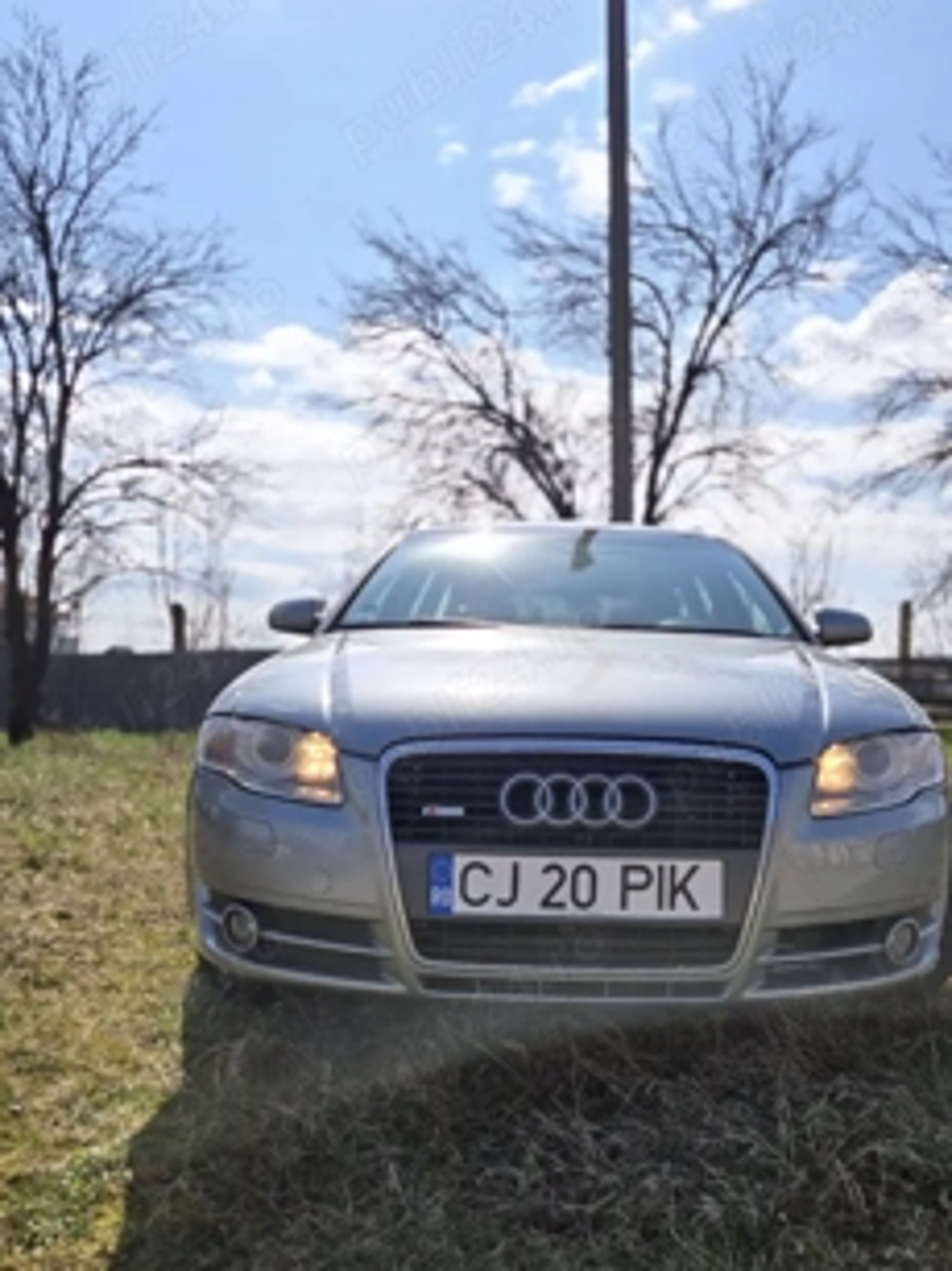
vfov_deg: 59.6
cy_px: 749
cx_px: 555
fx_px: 1101
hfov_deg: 46.6
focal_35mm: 30
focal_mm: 5.4
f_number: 1.8
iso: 25
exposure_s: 1/3333
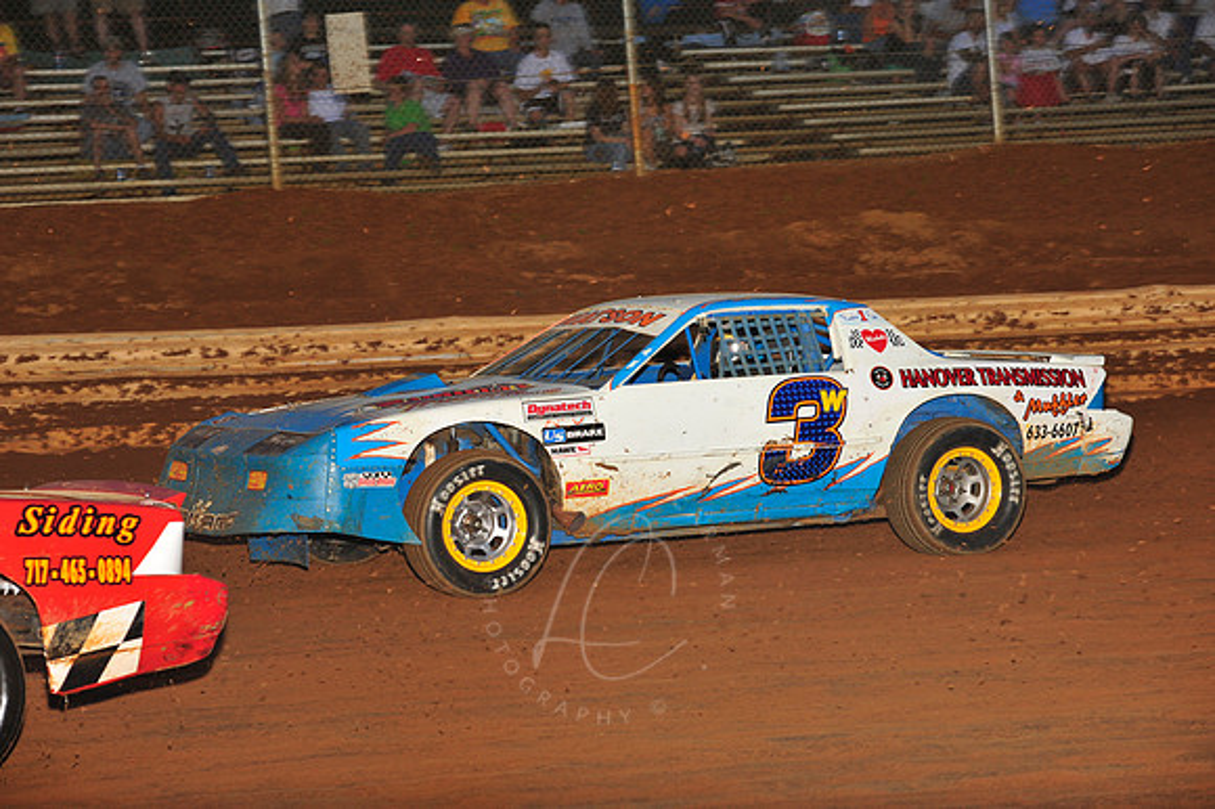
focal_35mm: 120
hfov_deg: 17.1
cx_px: 608
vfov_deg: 11.4
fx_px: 4048
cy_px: 404
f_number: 7.1
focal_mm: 120
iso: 1000
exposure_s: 1/320
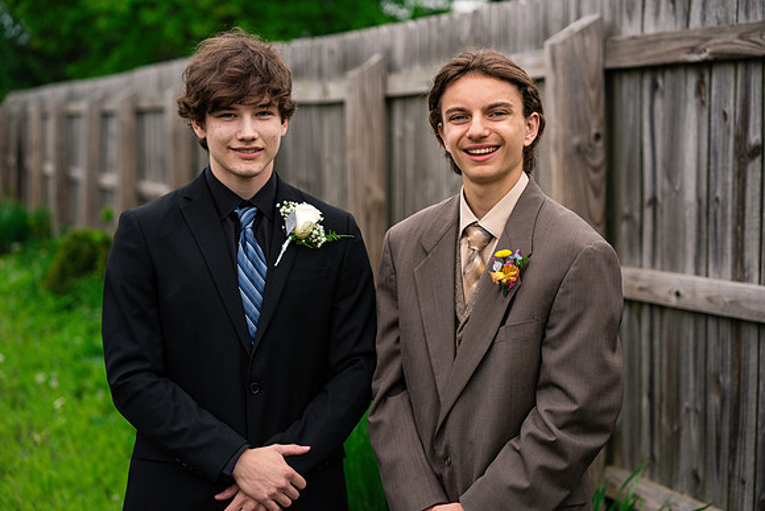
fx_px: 1807
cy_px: 256
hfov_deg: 23.9
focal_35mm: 85
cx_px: 382
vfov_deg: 16.1
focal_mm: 85
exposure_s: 1/1000
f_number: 3.5
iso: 400
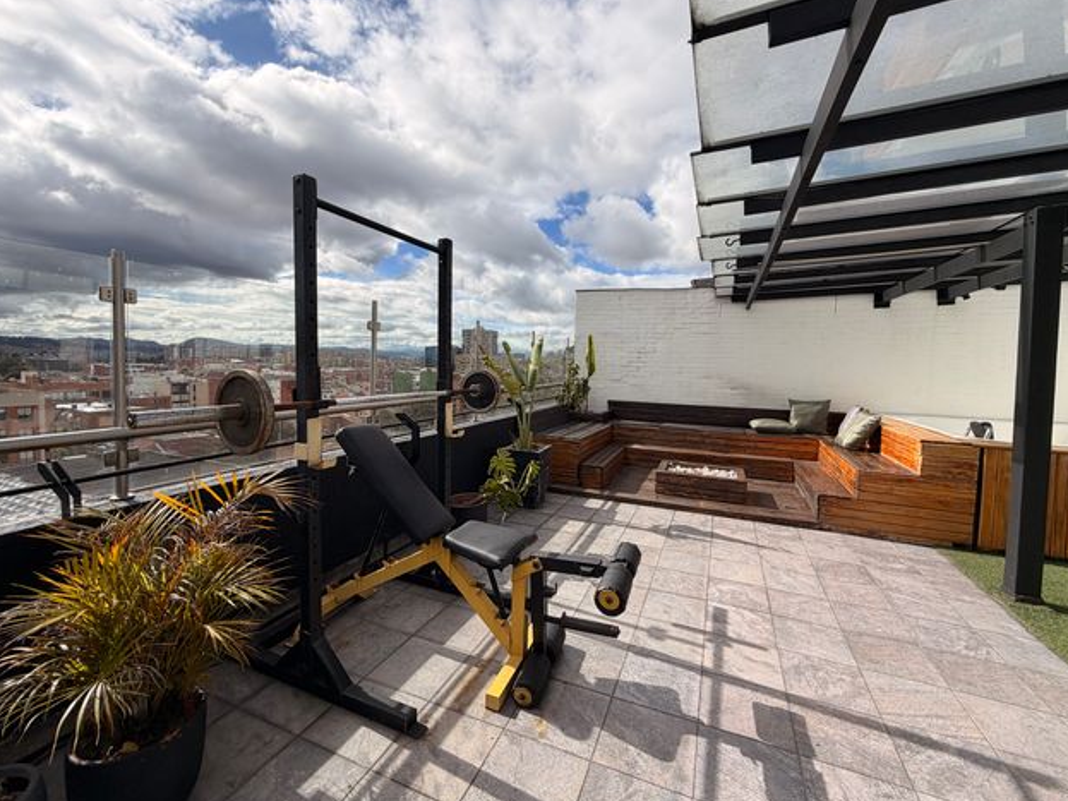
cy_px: 389
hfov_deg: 98.2
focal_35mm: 15
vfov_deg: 81.7
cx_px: 534
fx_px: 463
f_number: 2.2
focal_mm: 2.22
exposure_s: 1/1167
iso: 20
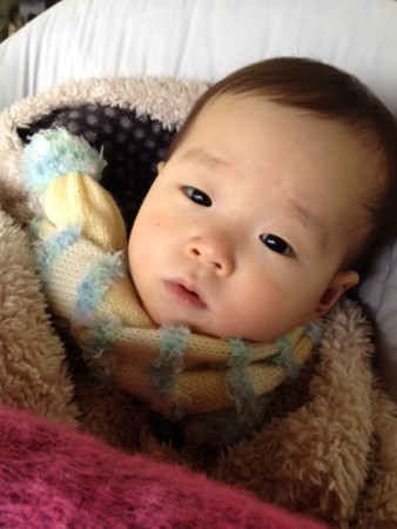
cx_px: 198
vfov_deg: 52.6
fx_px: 535
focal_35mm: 35
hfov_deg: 40.7
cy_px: 264
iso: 64
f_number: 2.4
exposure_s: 1/30
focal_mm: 4.28
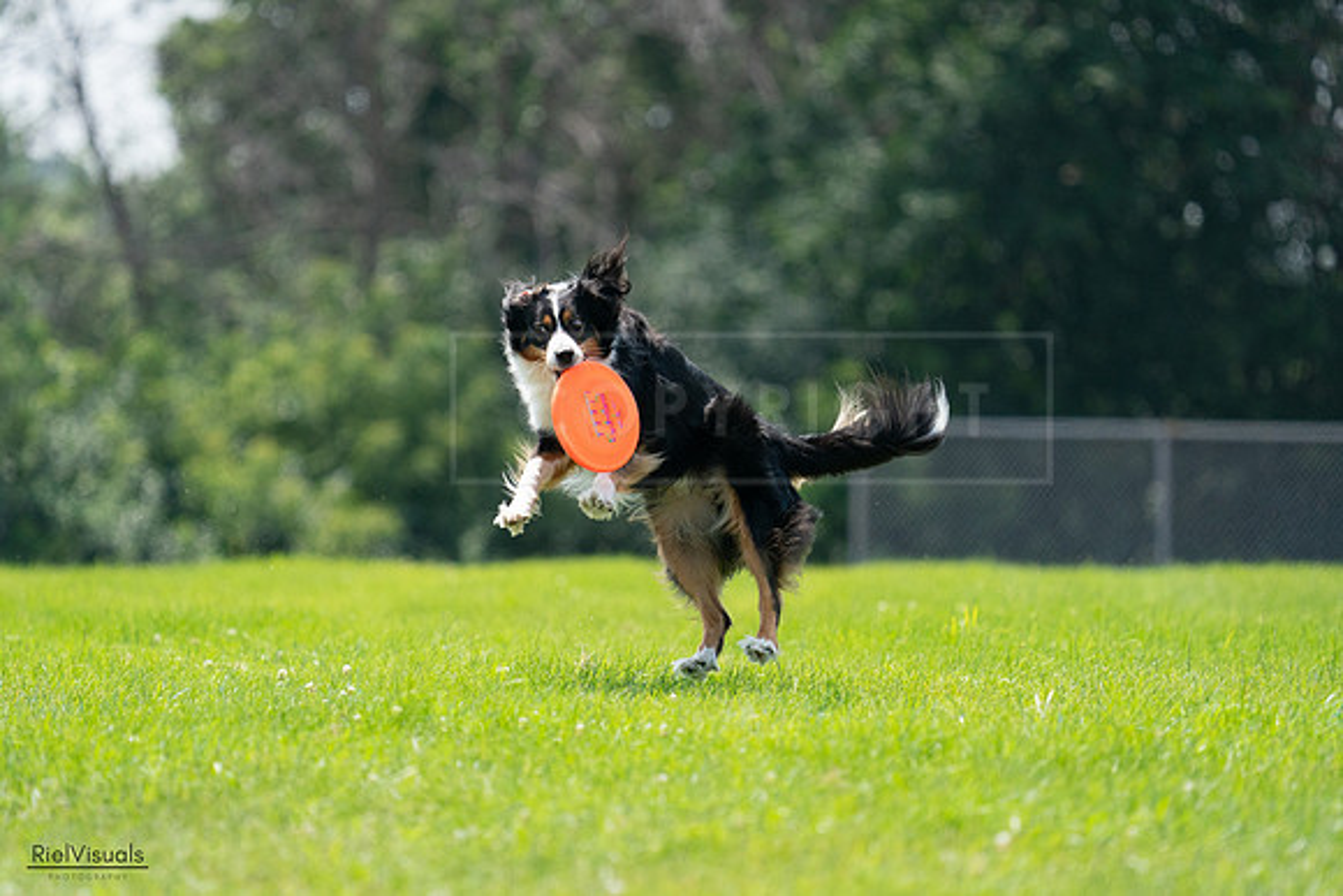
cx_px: 672
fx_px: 14925
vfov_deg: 3.4
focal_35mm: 400
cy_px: 448
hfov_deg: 5.2
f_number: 6.3
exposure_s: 1/4000
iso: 2000
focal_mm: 400
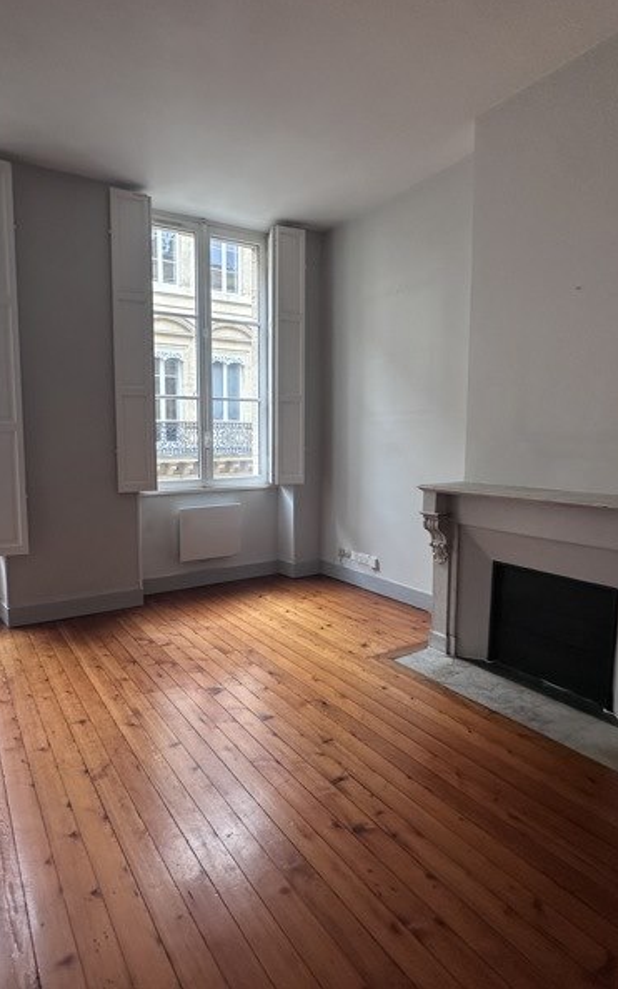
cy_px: 491
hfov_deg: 59.2
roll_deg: -0.1
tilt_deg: -4.6
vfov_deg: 85.1
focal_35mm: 20
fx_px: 539
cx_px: 250
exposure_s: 1/50
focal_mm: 2.22
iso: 200
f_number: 2.2
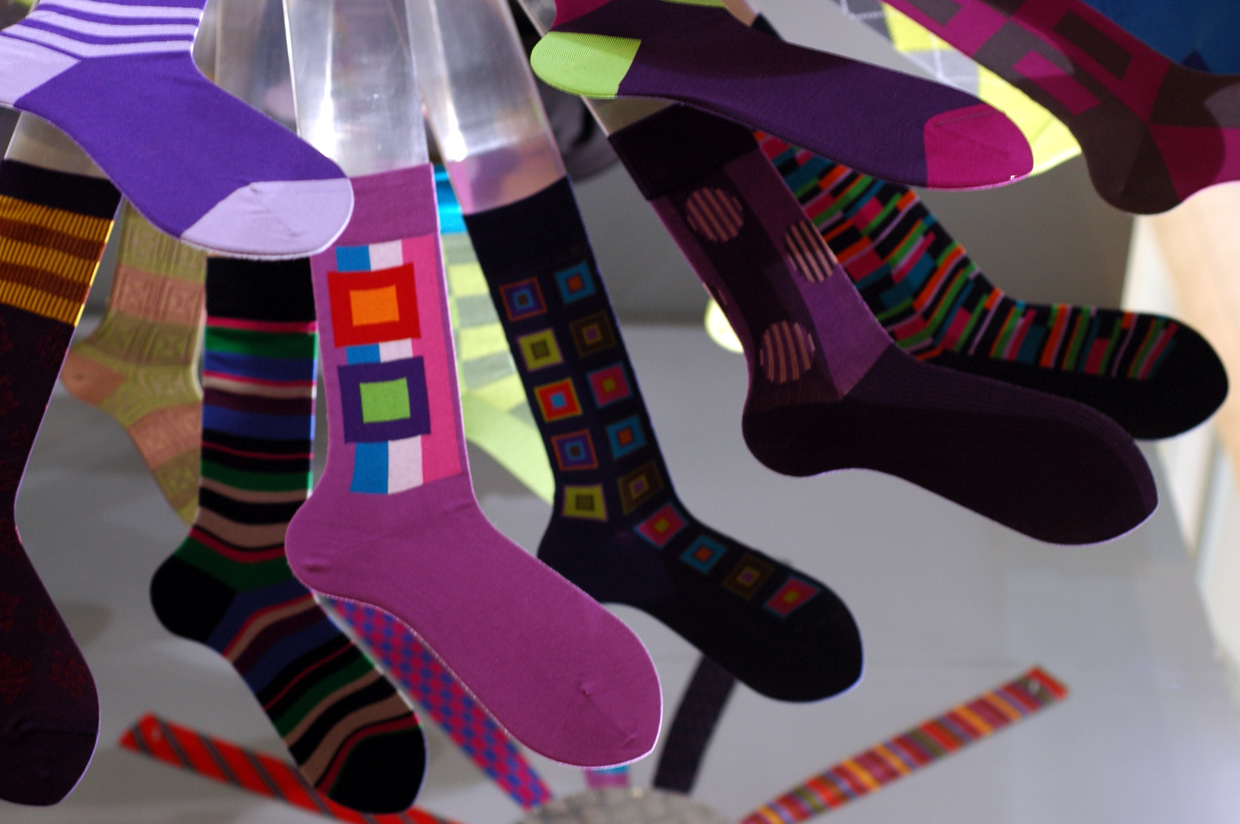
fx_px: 2581
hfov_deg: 27.0
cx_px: 620
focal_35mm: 75
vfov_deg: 18.1
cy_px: 412
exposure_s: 1/15
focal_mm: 50
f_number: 4.5
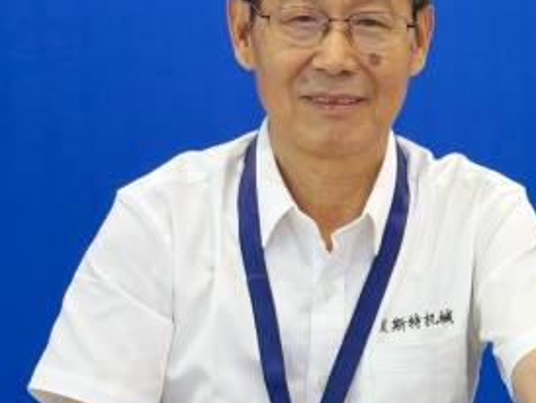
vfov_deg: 10.6
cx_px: 626
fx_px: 2170
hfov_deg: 13.7
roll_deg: +1.7
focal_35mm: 140
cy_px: 227
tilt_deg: -6.6
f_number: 1.78
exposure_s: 1/100
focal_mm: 6.76
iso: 50
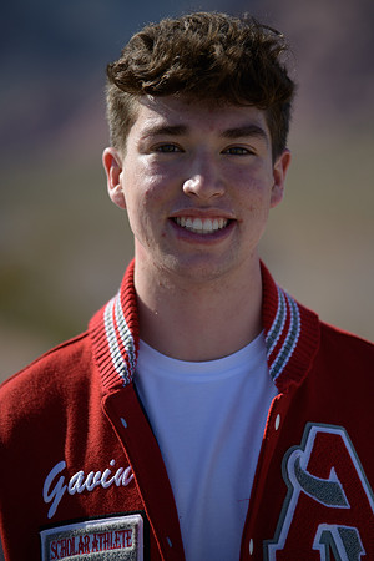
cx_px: 187
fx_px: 2415
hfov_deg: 8.9
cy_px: 280
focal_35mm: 155
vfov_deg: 13.2
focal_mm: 155
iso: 200
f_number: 2.8
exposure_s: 1/5000
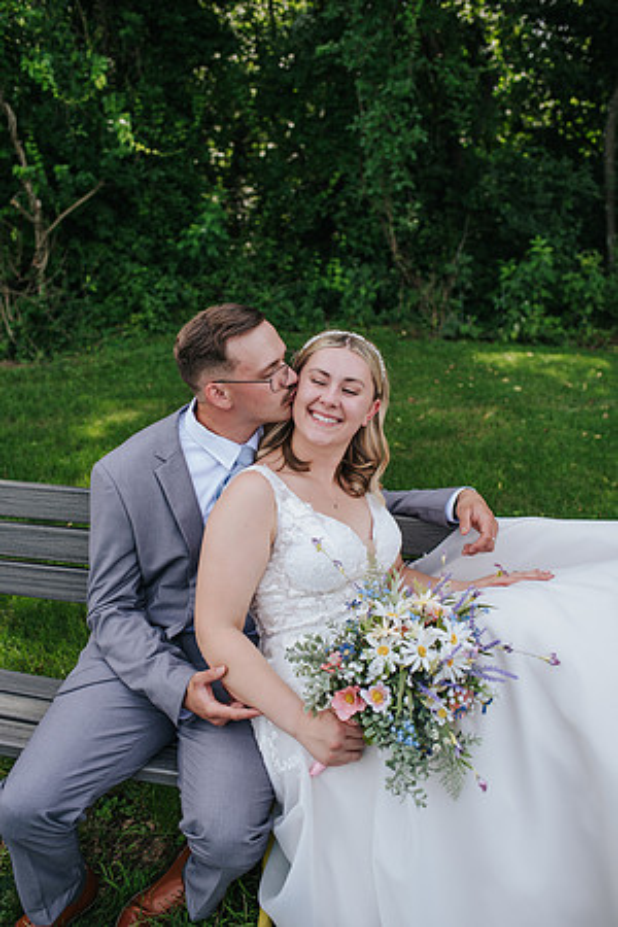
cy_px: 464
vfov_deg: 54.4
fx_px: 901
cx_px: 309
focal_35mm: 35
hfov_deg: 37.9
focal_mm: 35
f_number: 3.2
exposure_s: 1/320
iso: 100
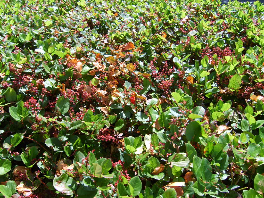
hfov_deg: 52.6
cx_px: 132
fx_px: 267
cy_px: 99
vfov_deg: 40.7
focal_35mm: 35
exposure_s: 1/350
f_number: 2.8
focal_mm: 5.8
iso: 50
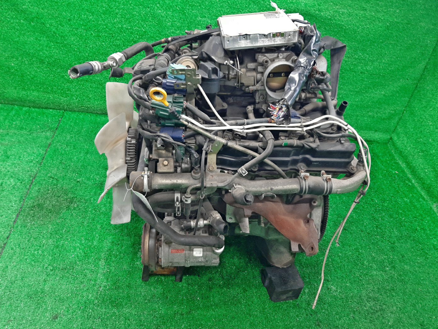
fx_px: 342
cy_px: 160
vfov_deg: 51.3
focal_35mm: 27
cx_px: 226
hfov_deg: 65.3
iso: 169
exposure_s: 1/50
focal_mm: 3.93
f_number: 1.7
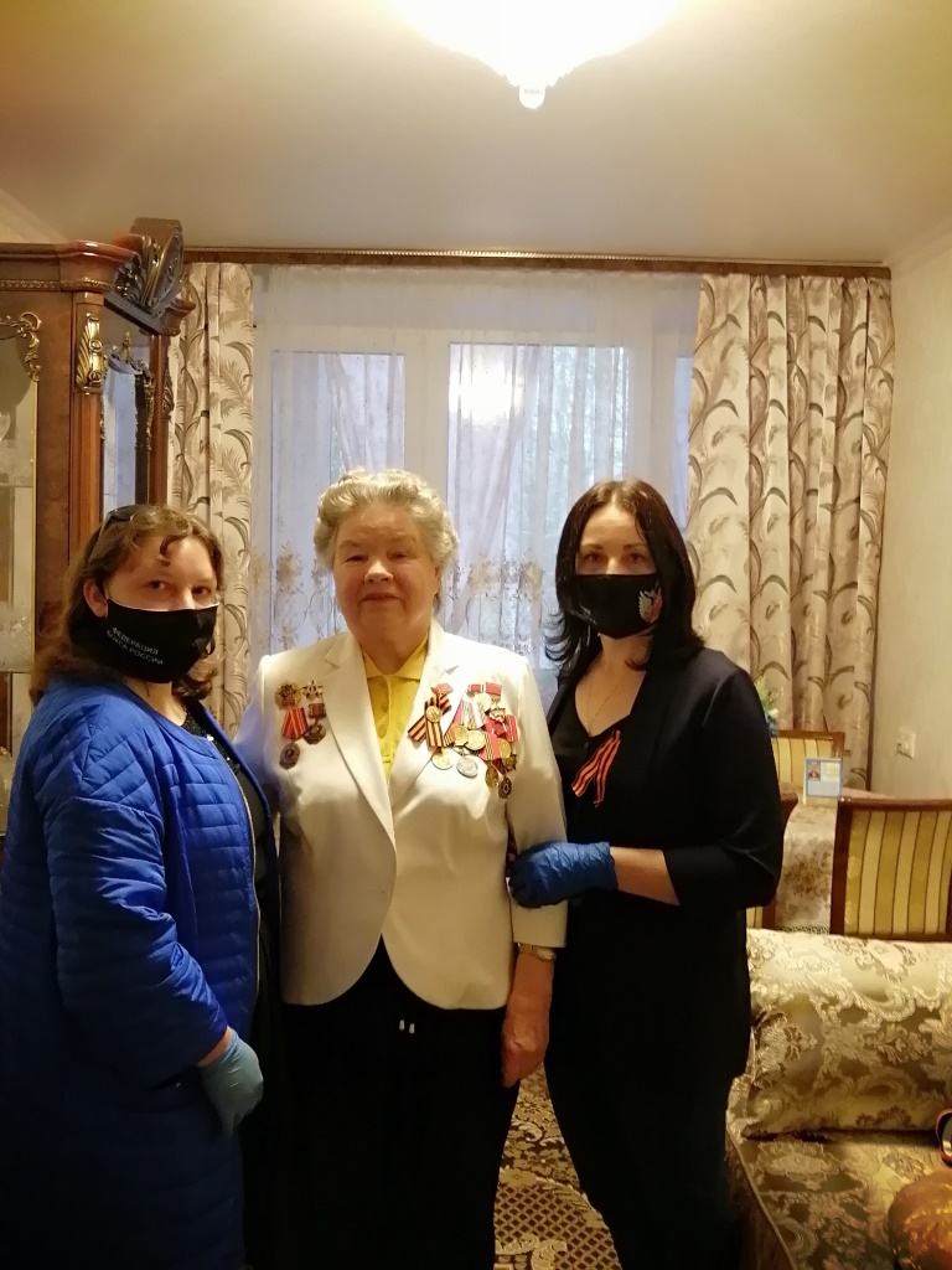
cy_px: 635
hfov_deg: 42.9
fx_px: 1210
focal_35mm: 33
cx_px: 476
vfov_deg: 55.4
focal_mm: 3.62
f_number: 1.8
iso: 250
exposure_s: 1/33.3
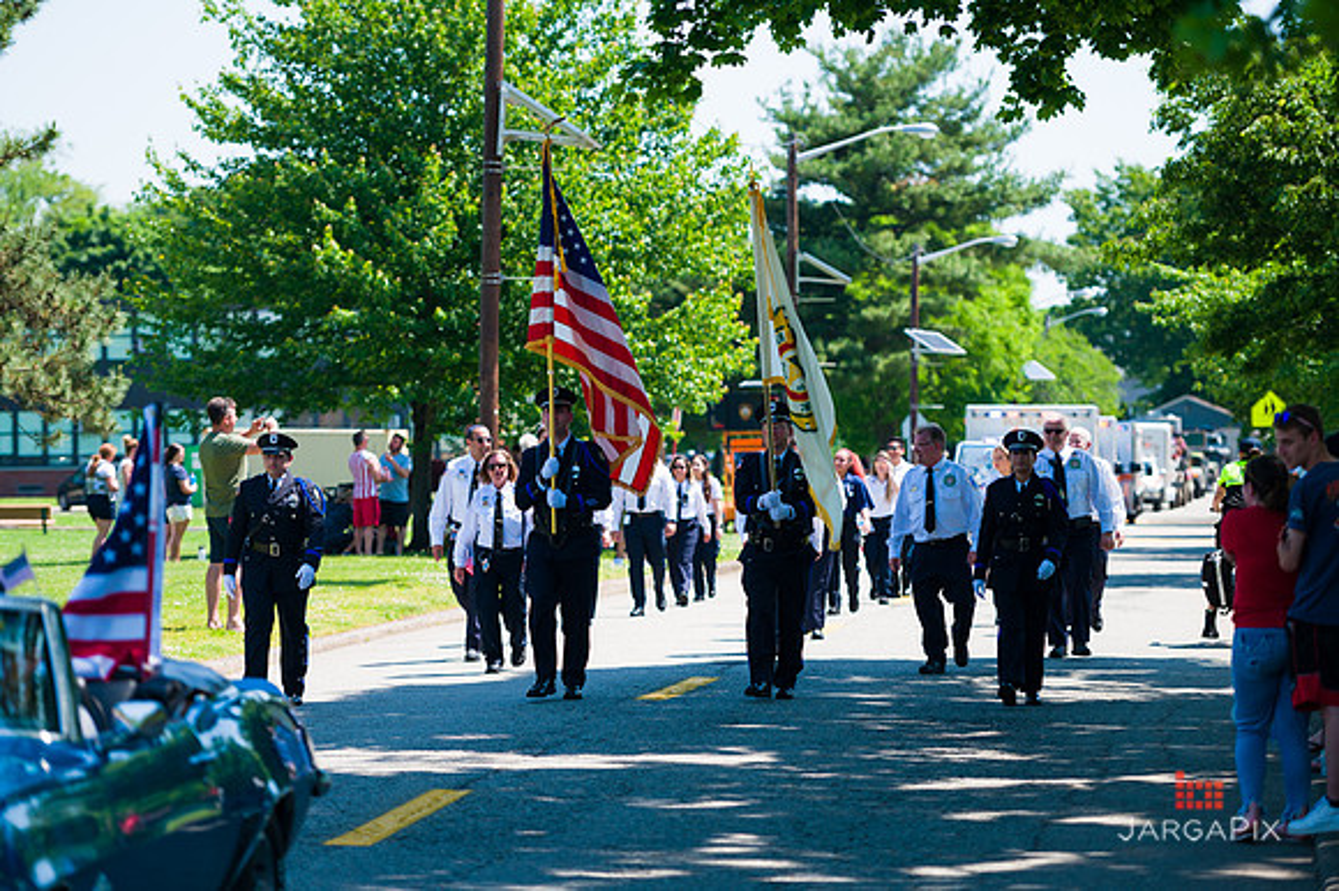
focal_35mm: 120
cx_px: 670
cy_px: 446
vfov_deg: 11.4
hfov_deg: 17.1
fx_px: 4461
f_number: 3.2
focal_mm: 120
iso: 200
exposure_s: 1/2500
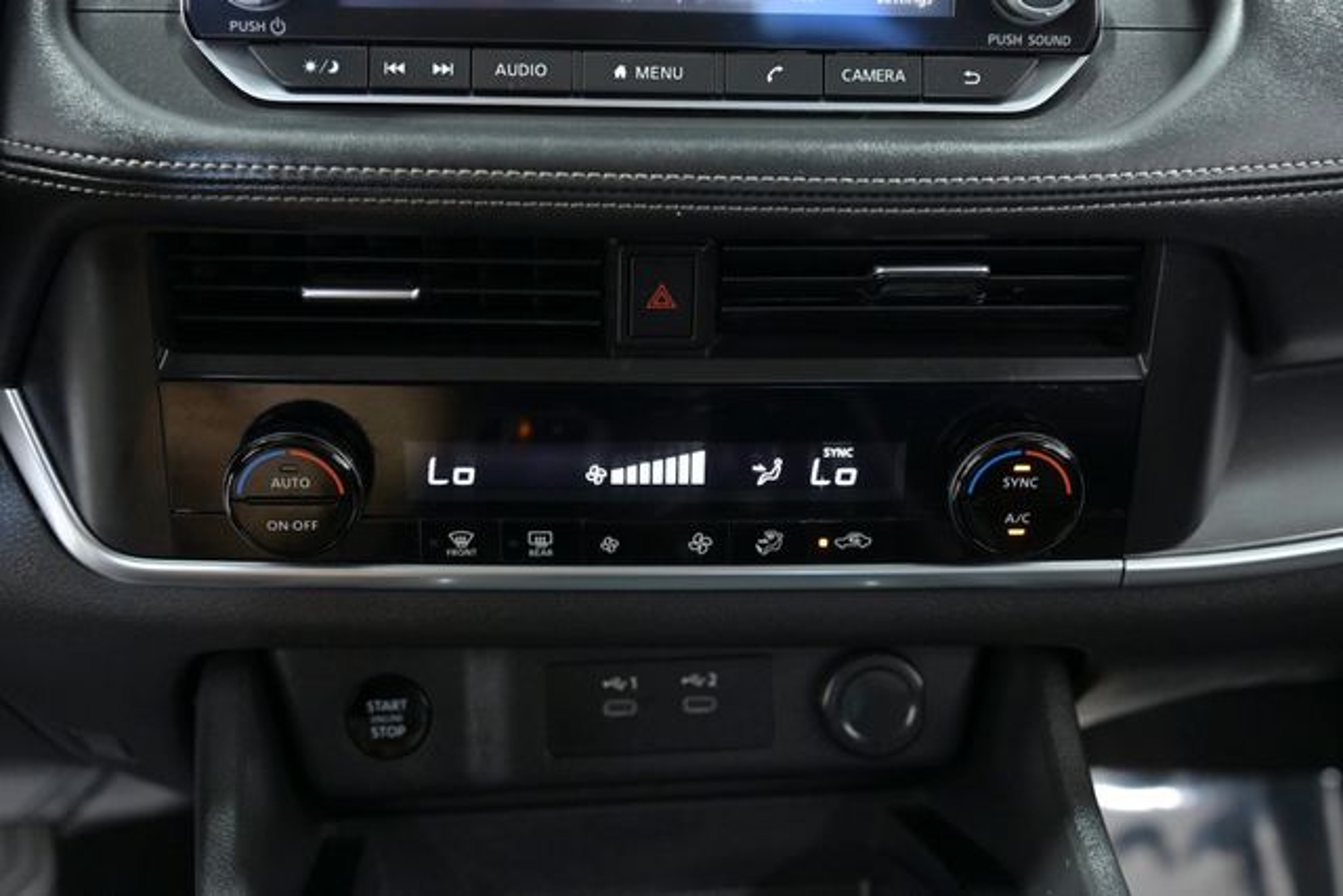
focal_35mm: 45
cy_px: 448
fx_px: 1679
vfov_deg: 29.9
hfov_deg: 43.6
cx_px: 672
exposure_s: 1/100
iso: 2000
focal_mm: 45
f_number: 4
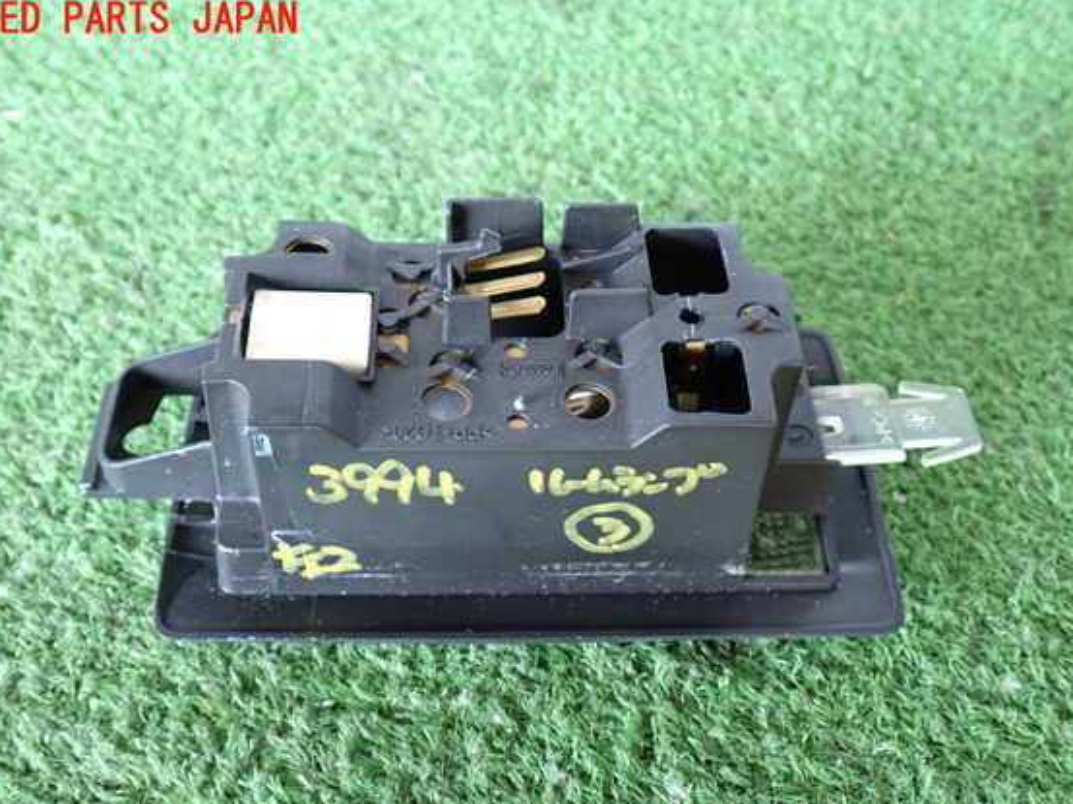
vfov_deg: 36.8
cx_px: 527
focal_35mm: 39
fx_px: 1208
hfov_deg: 47.9
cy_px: 432
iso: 250
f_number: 2.5
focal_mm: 6.37
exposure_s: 1/40
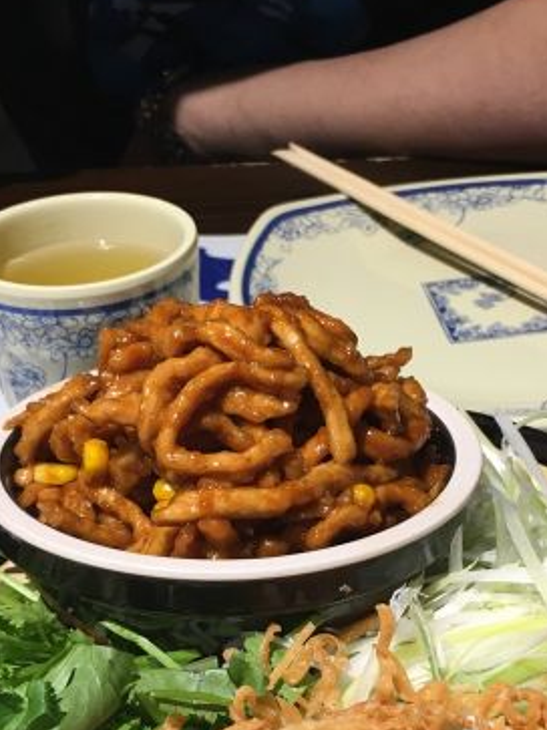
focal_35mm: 56
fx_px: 1181
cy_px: 551
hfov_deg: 26.1
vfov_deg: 33.6
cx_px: 315
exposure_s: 1/33
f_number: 2.2
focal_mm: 4.15
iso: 25
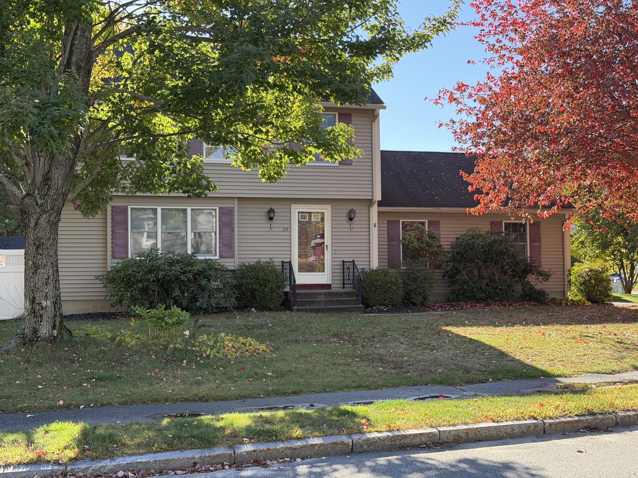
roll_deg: +0.5
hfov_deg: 39.7
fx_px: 885
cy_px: 239
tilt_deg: +2.3
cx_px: 319
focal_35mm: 48
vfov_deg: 30.3
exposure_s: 1/740
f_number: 1.78
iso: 100
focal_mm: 6.76
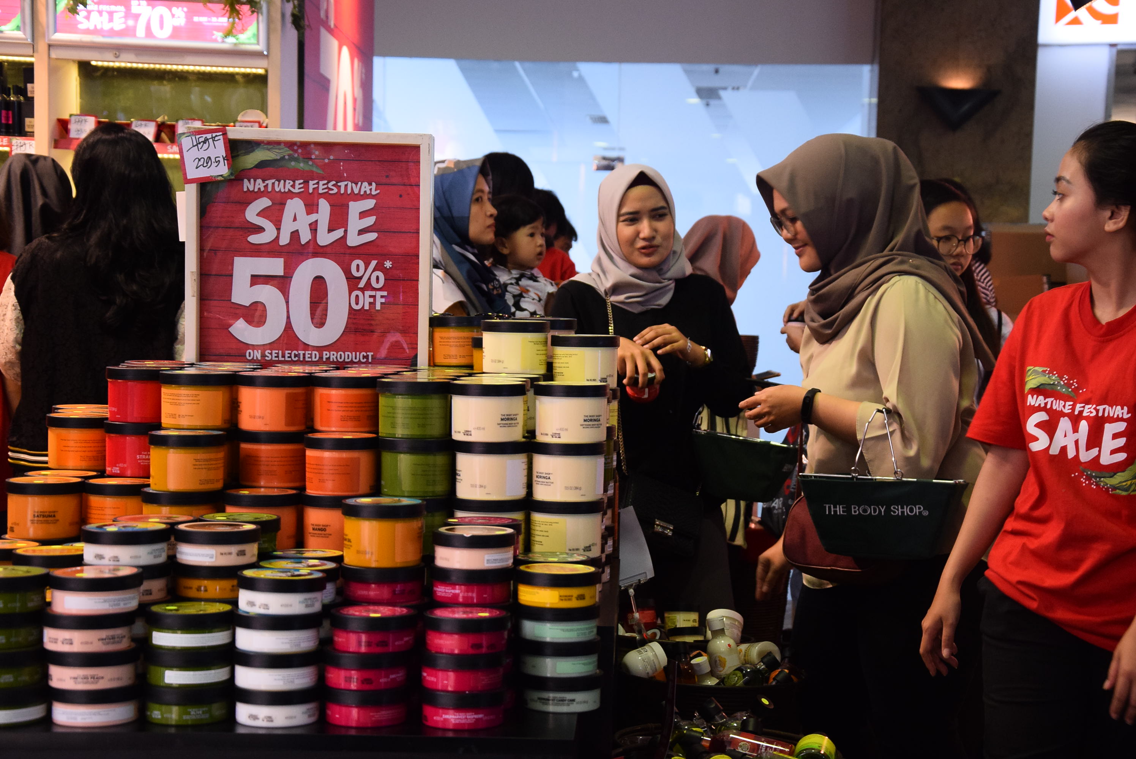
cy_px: 380
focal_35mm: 68
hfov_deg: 29.8
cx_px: 568
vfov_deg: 20.2
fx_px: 2132
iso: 1800
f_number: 4.8
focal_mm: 45
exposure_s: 1/100
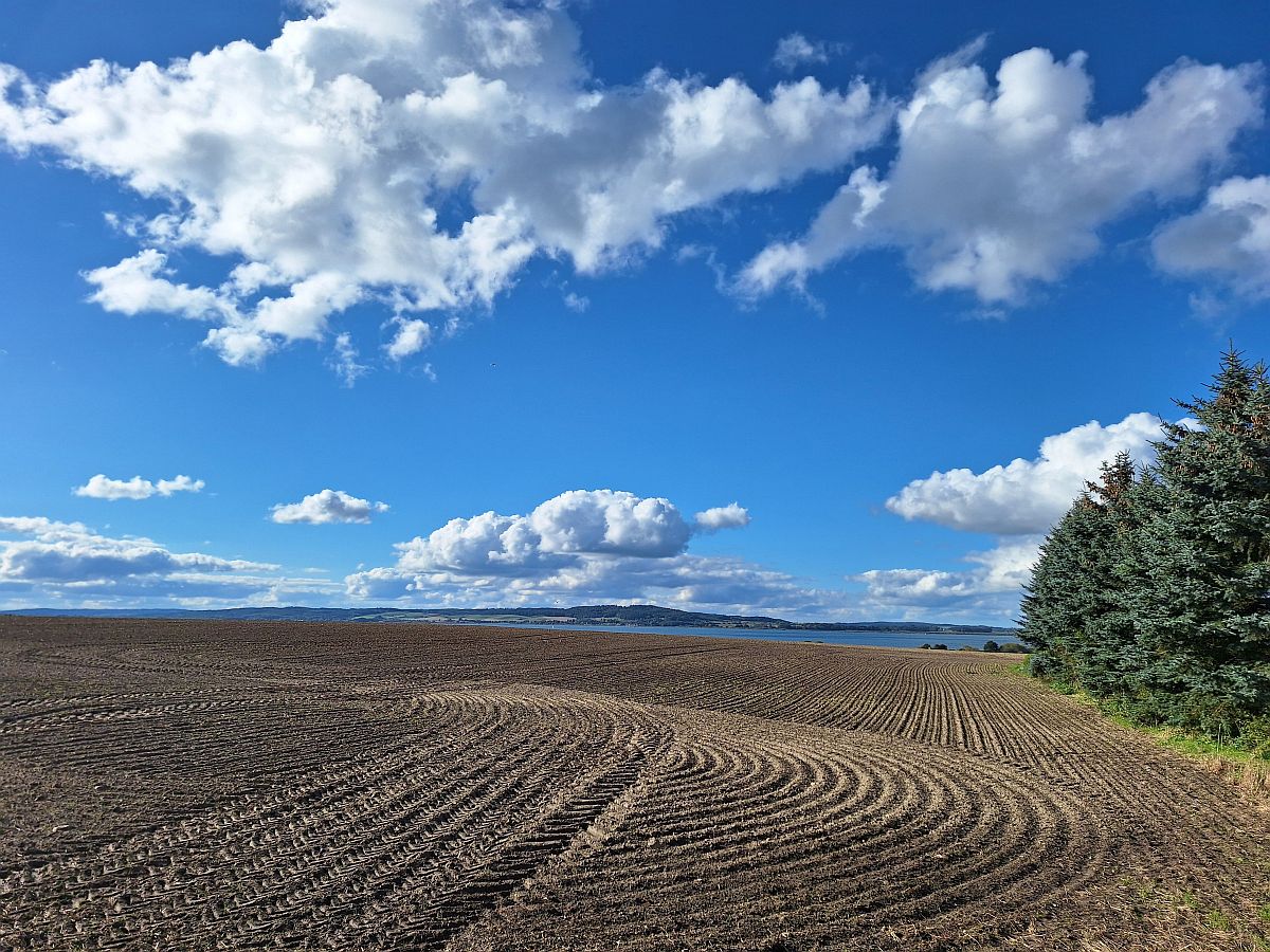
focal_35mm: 23
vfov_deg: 58.9
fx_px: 844
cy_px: 476
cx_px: 635
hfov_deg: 73.9
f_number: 1.8
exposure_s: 1/6135
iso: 40
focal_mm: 5.54
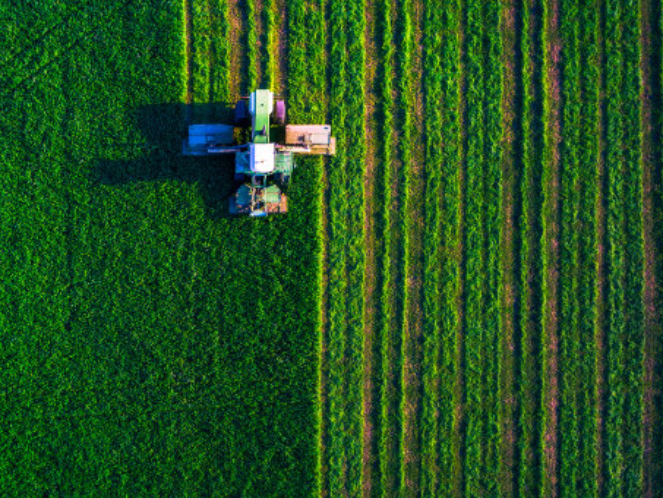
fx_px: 517
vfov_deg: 51.3
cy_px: 219
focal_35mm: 27
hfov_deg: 63.8
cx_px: 225
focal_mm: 3.61
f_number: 2.8
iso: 226
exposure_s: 1/25
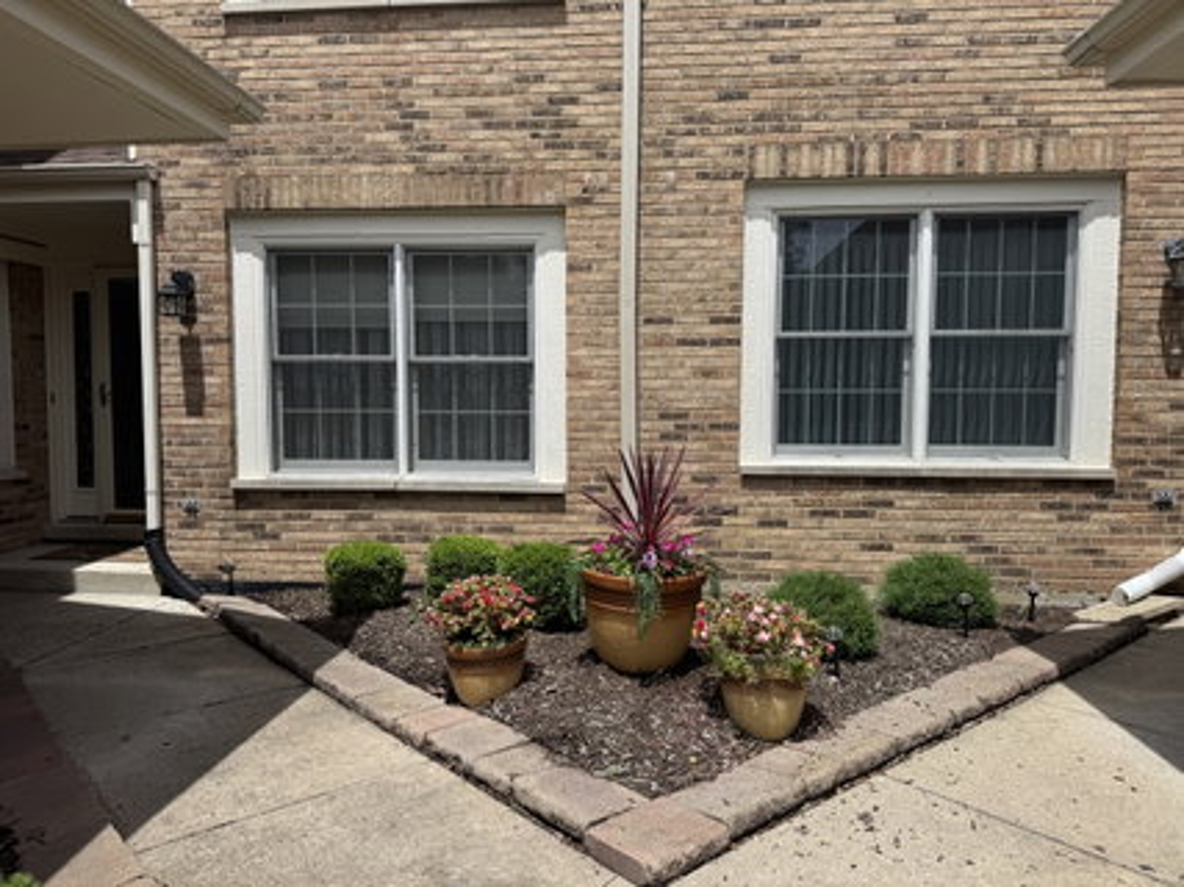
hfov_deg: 71.6
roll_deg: -0.2
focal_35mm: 24
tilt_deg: -3.0
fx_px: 821
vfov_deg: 56.8
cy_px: 444
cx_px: 592
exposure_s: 1/4608
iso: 80
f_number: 1.78
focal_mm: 6.76
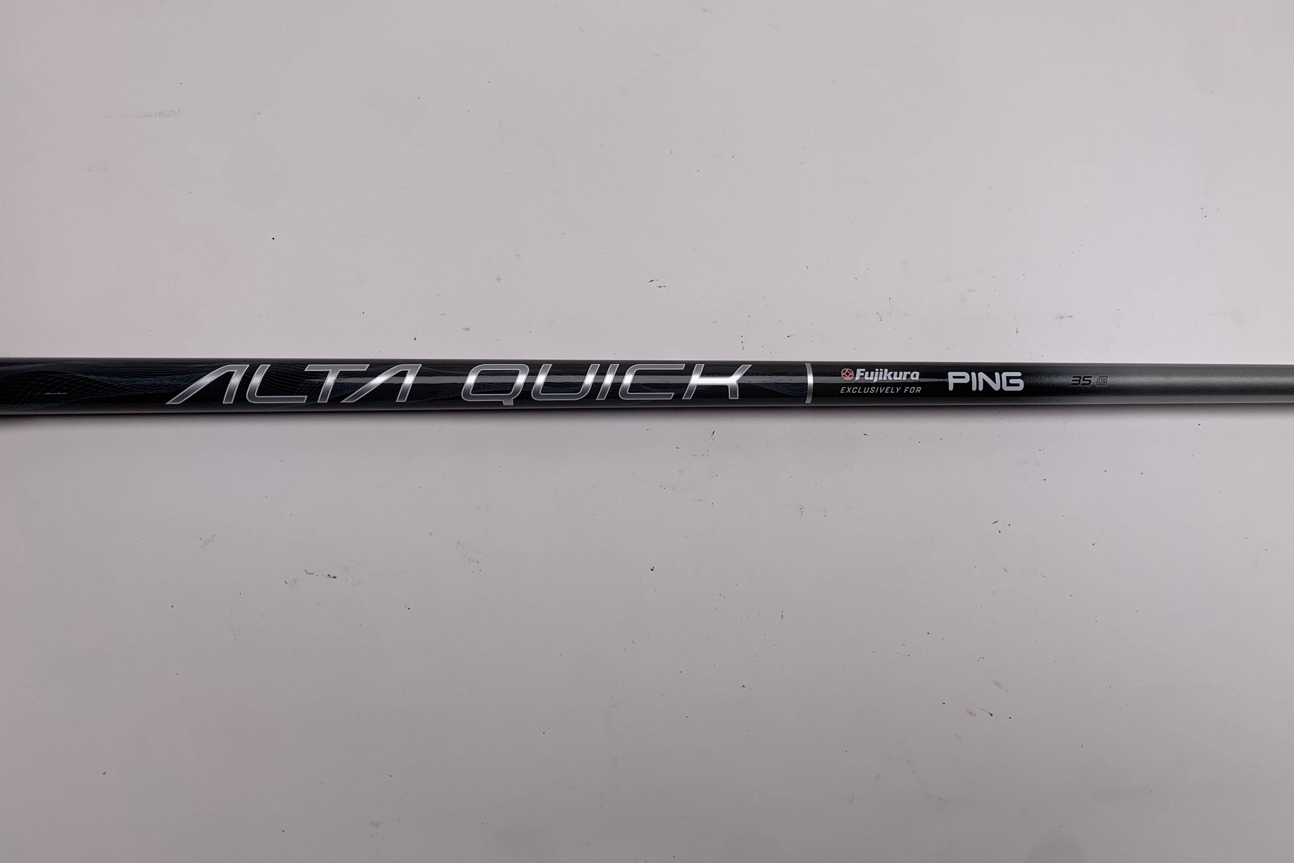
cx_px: 668
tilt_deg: -71.3
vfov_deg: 46.3
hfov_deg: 65.5
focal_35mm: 28
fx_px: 1006
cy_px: 368
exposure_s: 1/385
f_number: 1.8
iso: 25
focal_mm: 4.25
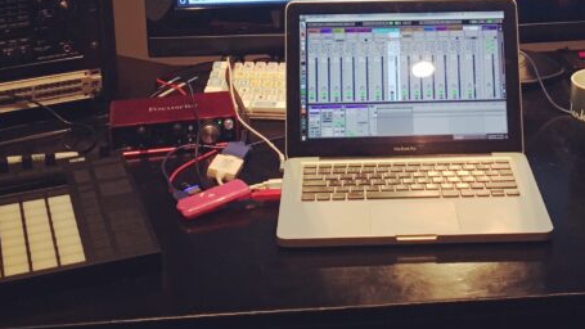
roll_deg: +1.3
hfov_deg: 29.5
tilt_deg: -15.5
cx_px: 404
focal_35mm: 71
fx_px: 1101
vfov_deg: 16.5
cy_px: -34
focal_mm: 4.15
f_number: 2.2
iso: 125
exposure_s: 1/30
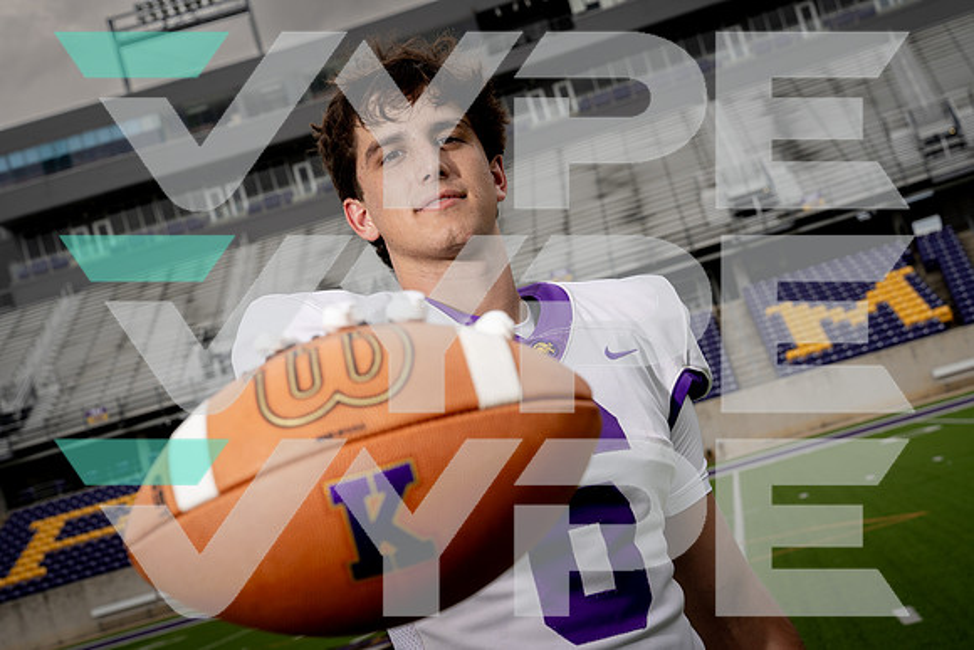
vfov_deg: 24.2
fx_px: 1515
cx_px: 487
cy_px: 325
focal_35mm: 56
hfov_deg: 35.6
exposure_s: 1/250
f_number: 8
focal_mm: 56
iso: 100
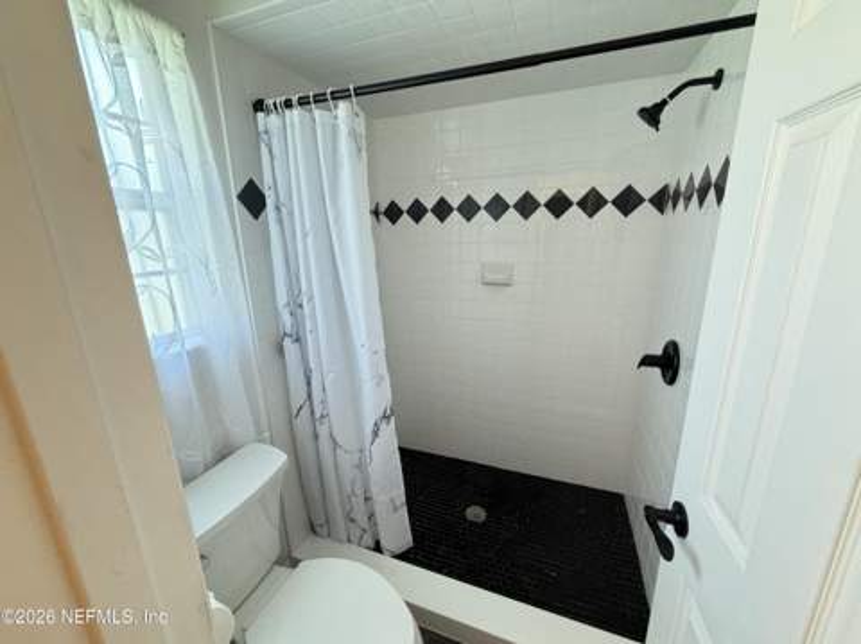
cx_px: 430
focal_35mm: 14
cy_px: 322
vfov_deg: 85.6
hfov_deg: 102.1
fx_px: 348
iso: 320
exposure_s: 1/83
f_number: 2.2
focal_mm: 2.22
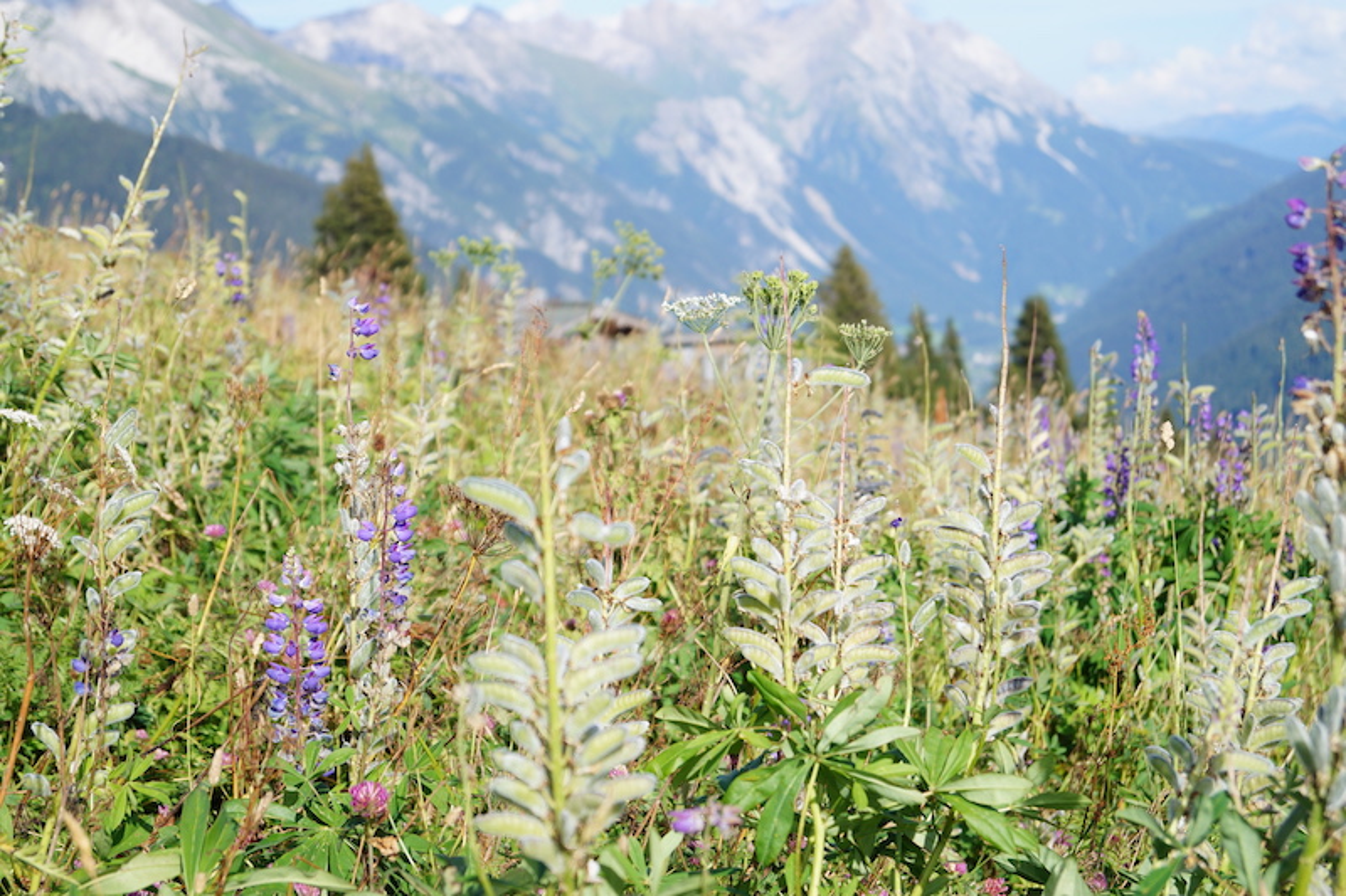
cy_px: 448
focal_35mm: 75
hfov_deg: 27.0
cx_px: 673
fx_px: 2803
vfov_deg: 18.2
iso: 100
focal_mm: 50
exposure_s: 1/320
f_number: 5.6
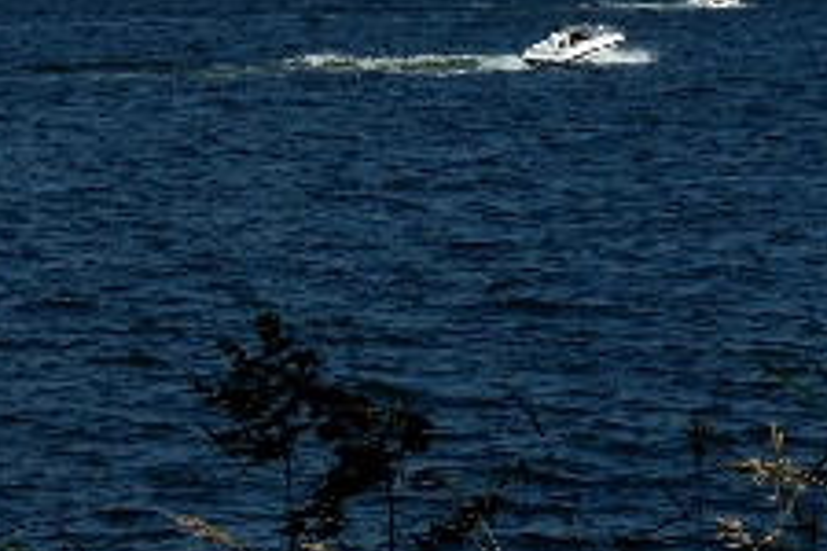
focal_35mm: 208
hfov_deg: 9.7
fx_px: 4778
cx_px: -239
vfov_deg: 6.6
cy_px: 342
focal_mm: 13.3
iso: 80
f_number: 6.3
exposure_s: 1/500
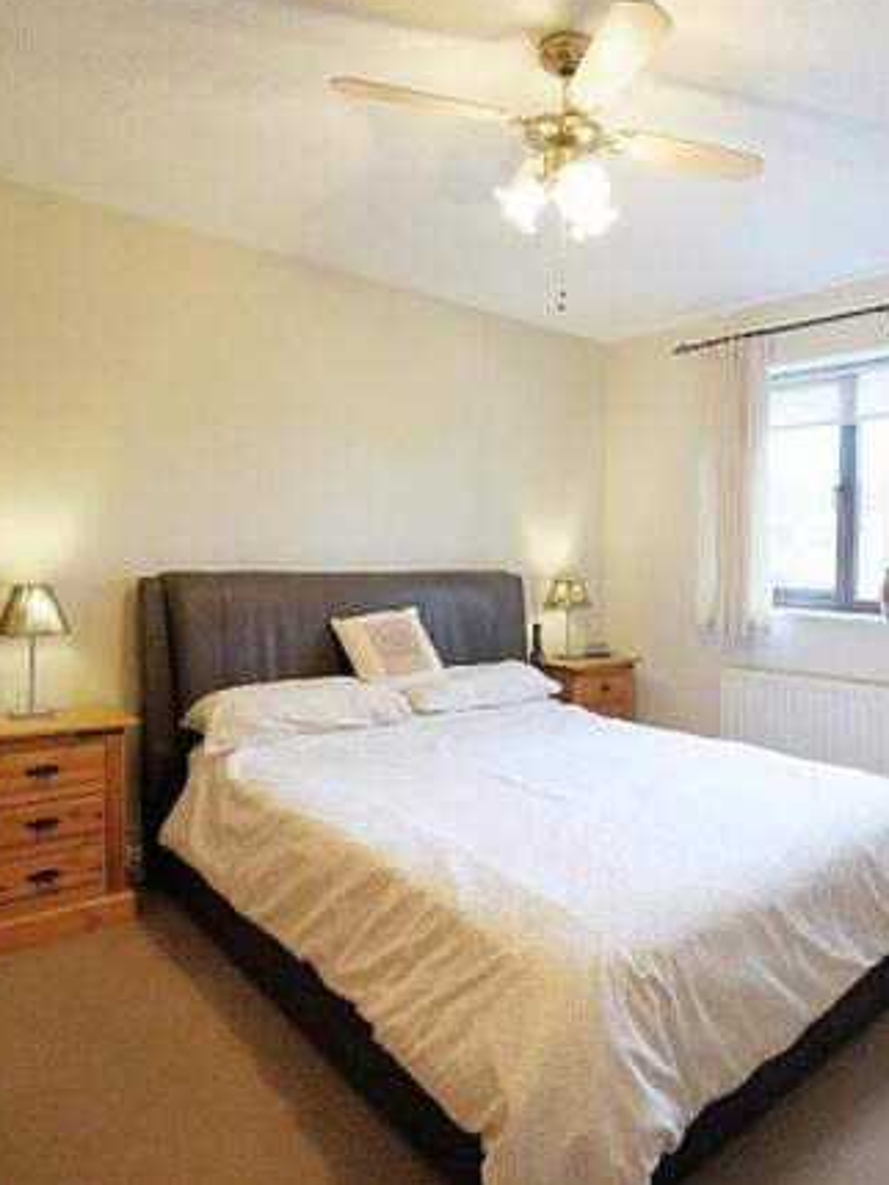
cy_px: 587
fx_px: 753
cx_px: 609
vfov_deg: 76.4
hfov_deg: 59.4
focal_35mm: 22
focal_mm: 10
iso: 1600
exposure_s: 1/160
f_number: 4
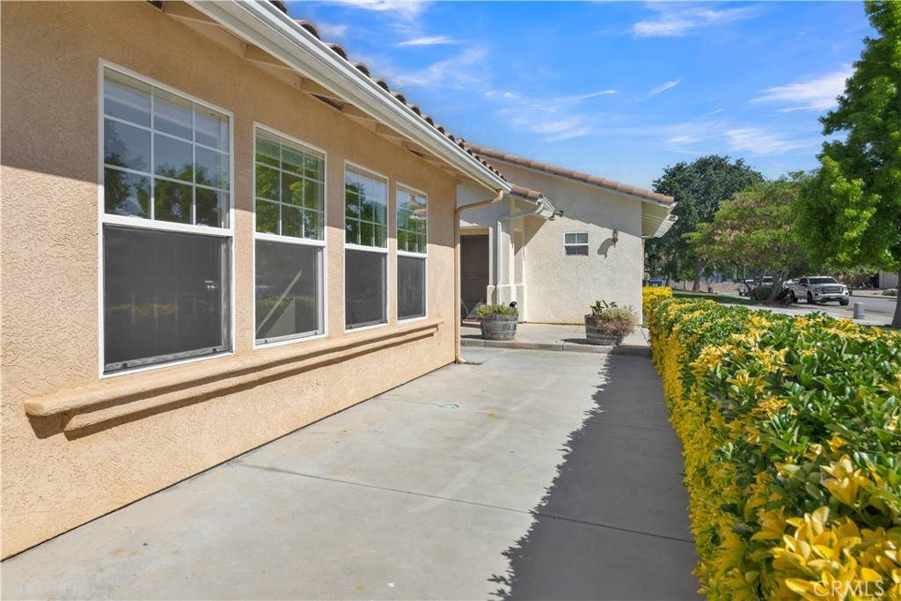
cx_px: 450
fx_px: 526
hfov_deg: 81.2
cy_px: 300
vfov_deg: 59.5
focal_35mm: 21
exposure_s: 1/320
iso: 200
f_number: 8
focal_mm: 21
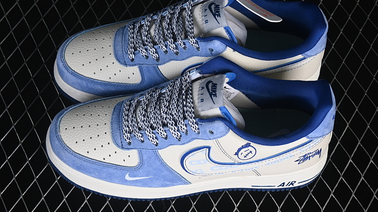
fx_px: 792
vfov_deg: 15.3
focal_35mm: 79
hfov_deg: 26.9
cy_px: 90
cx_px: 190
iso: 160
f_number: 7.1
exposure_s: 1/80
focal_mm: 50
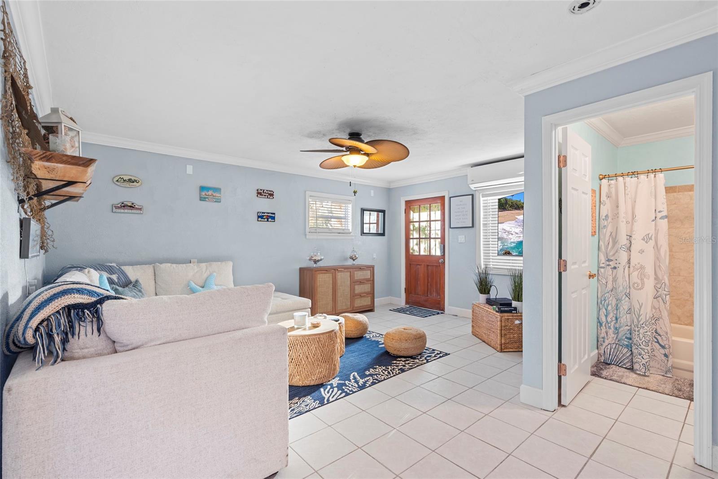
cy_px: 240
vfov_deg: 73.7
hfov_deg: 96.7
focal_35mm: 16
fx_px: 319
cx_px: 359
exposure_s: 5
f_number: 9
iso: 250
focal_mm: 16
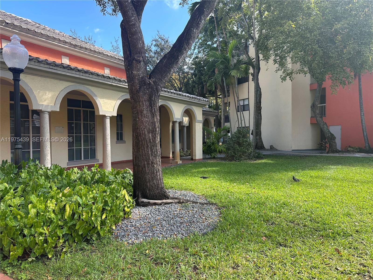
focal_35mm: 24
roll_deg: -0.5
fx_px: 259
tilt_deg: -0.6
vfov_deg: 56.8
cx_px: 186
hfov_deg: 71.6
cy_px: 140
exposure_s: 1/667
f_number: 1.78
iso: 80
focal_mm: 6.86
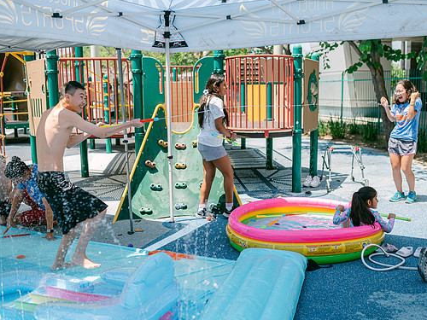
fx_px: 481
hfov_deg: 47.8
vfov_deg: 36.8
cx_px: 232
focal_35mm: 39
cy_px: 157
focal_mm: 35
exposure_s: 1/1600
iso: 100
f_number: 2
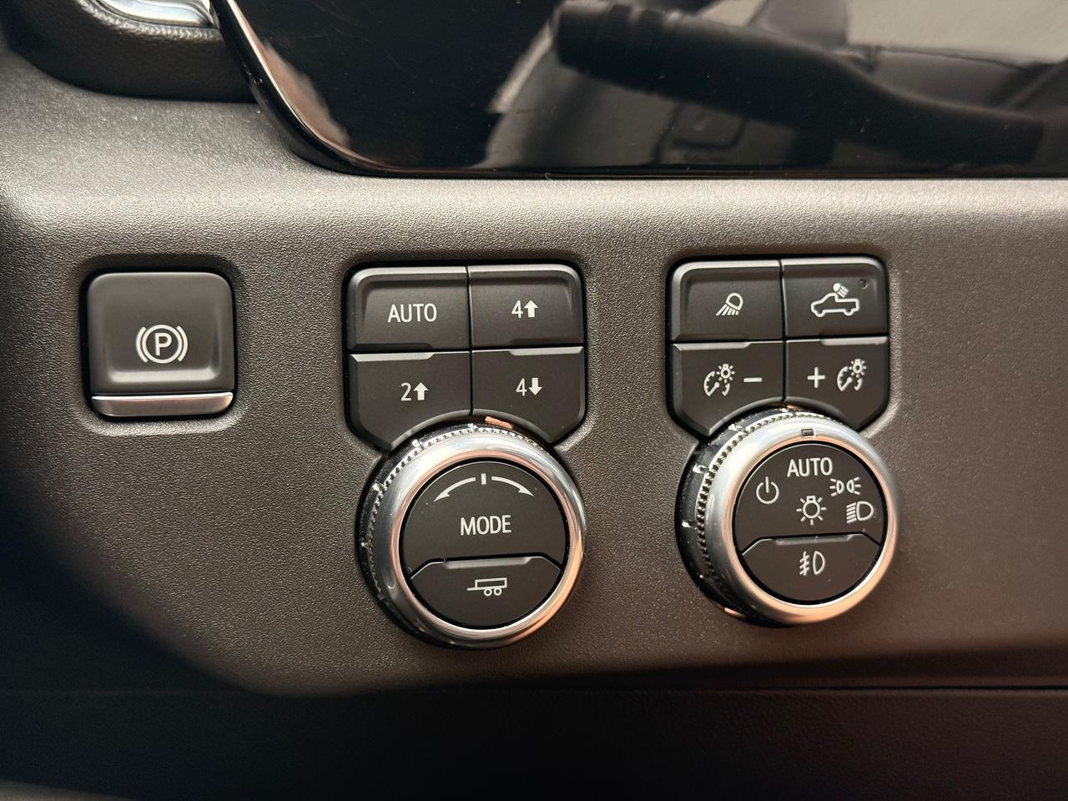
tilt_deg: -12.4
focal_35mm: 48
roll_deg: -2.6
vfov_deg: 30.3
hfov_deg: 39.7
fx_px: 1481
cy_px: 400
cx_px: 534
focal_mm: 6.76
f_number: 1.78
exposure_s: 1/115
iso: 200
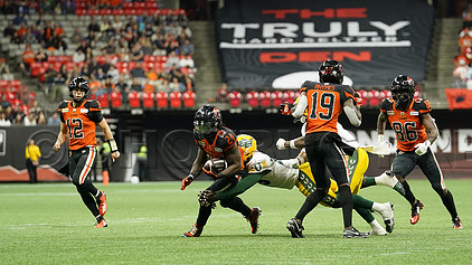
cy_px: 138
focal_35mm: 288
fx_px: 3603
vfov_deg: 4.2
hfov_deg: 7.5
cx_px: 298
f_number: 3.5
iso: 5000
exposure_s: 1/1600
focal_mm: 200
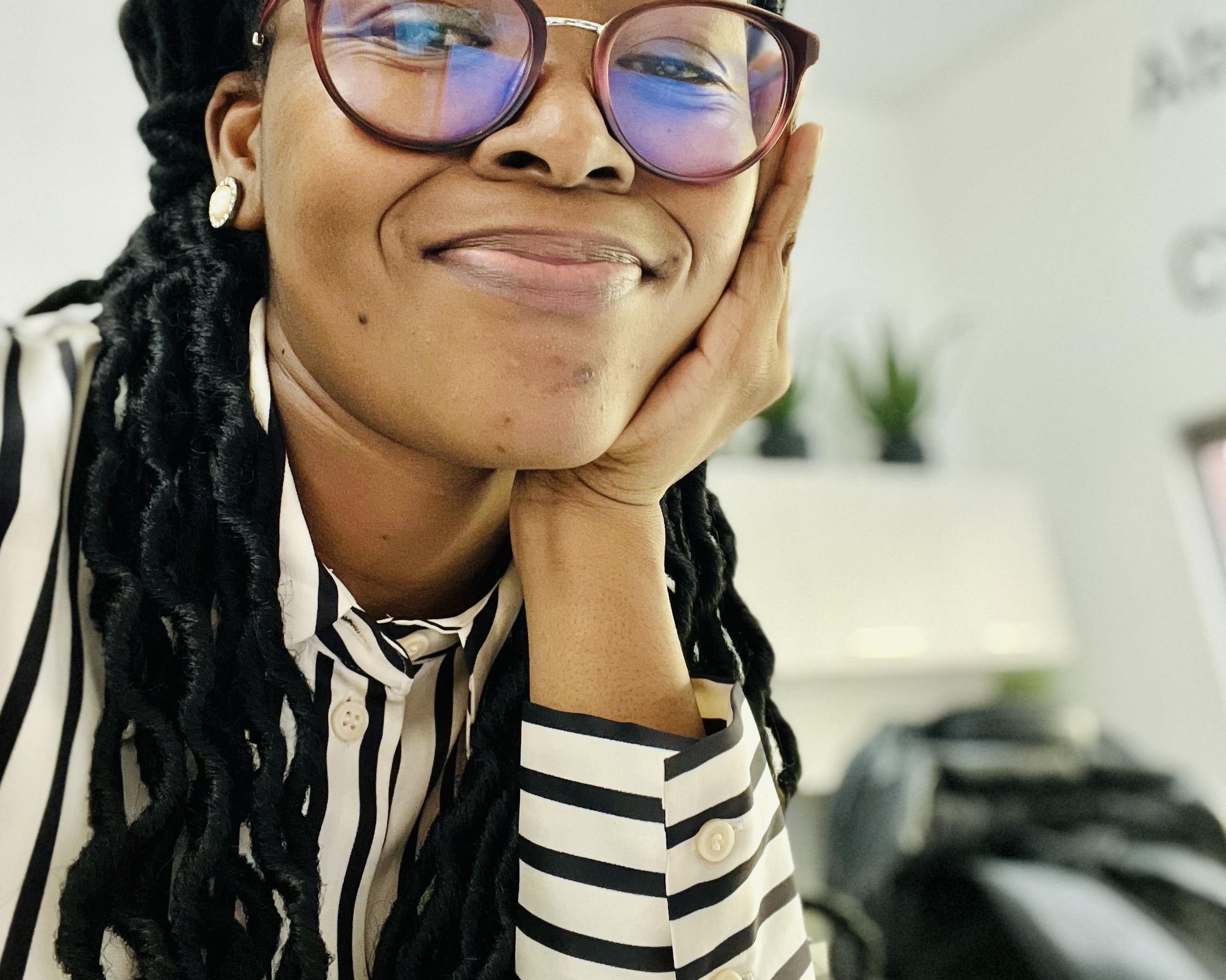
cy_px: 378
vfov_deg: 37.1
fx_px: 1451
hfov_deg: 45.8
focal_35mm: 40
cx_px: 612
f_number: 2.2
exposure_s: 1/32
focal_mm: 2.71
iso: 400
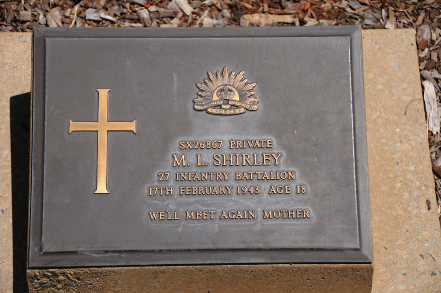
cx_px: 220
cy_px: 146
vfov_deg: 14.7
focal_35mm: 93
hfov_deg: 21.9
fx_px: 1138
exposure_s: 1/2000
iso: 200
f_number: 4.8
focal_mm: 62
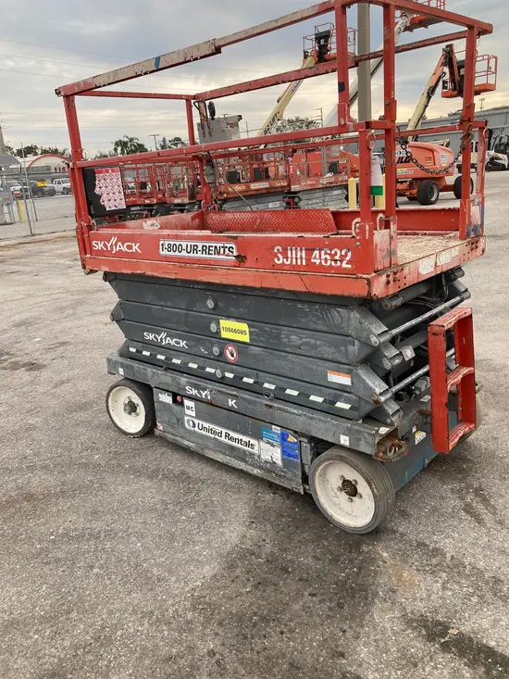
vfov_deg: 63.4
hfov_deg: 49.8
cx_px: 254
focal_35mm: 28
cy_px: 340
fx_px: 549
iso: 20
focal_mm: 3.99
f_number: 1.8
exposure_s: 1/344
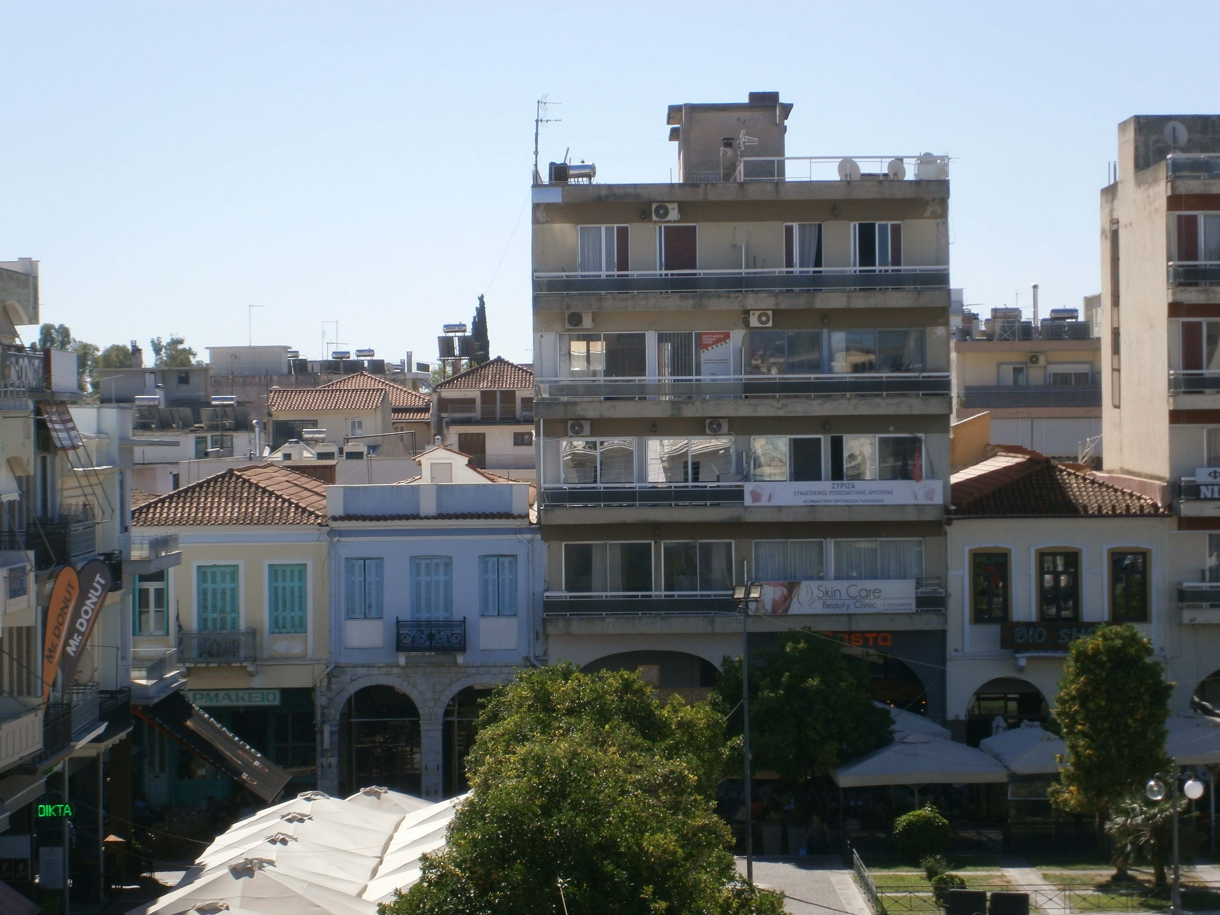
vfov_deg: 13.2
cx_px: 610
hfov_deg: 17.6
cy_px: 460
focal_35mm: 112
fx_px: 3947
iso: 80
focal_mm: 19.6
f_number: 5.8
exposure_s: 1/400
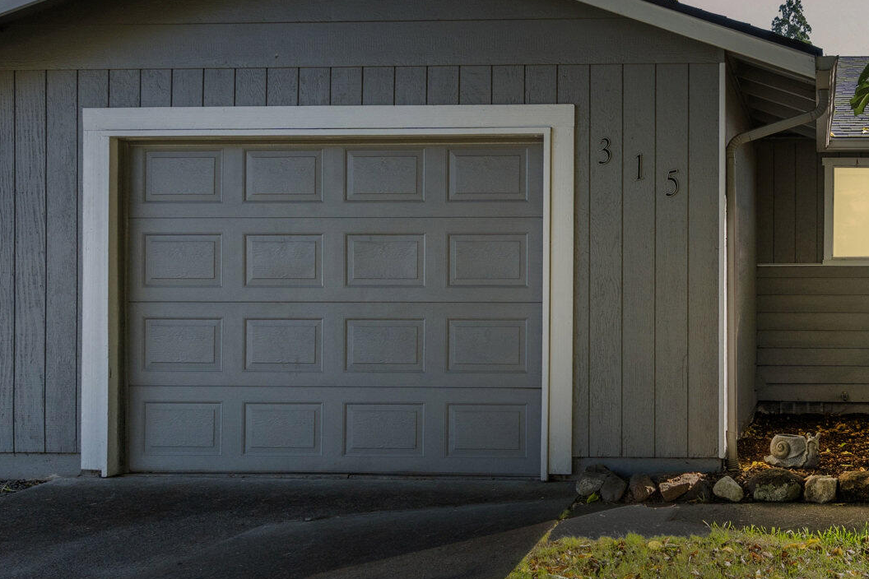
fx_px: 1086
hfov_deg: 40.6
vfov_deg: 29.9
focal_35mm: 45
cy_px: 295
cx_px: 764
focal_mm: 19
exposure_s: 1/200
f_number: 8
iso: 320
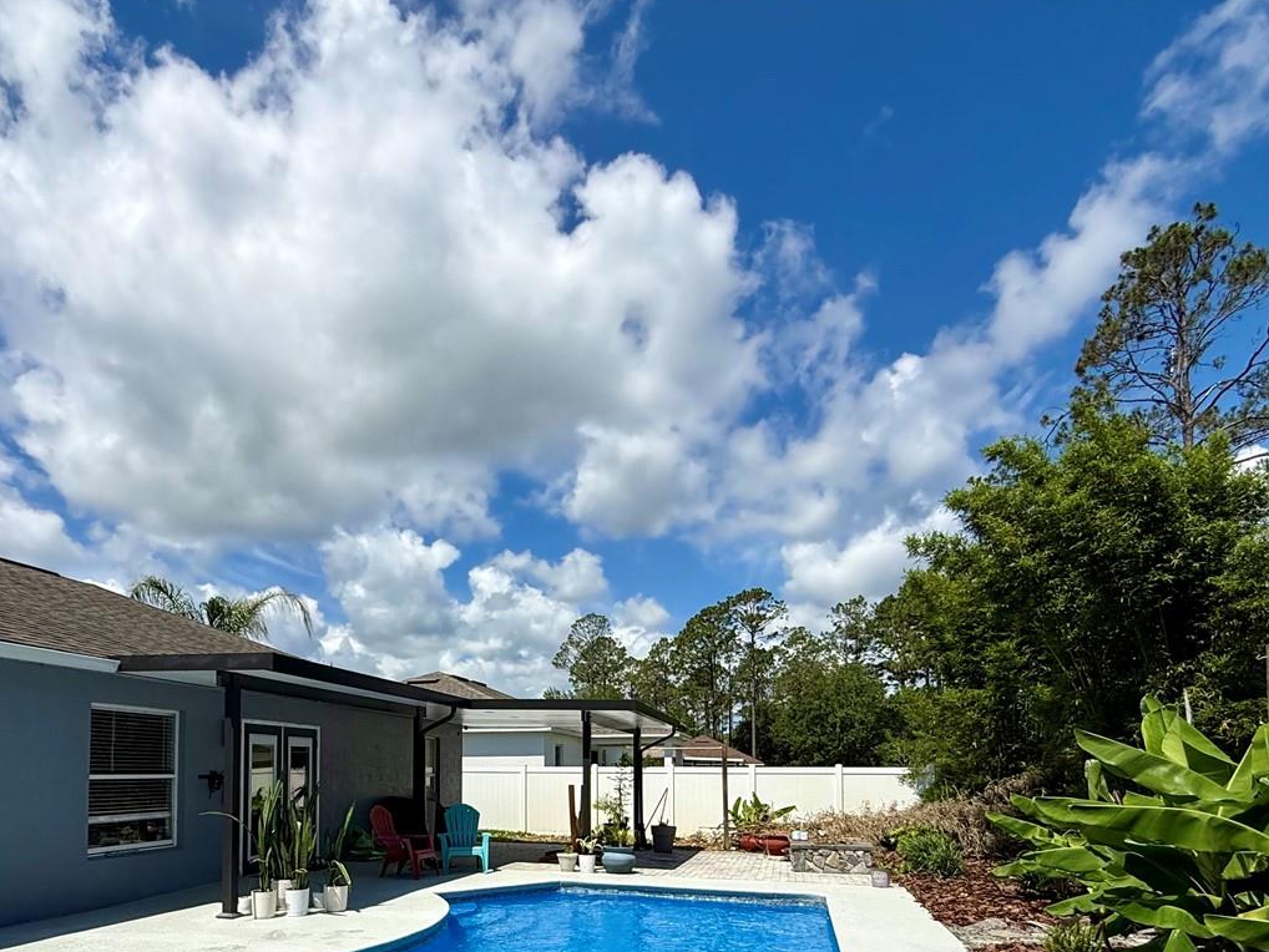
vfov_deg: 57.3
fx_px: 807
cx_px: 497
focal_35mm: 22
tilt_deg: +2.1
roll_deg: -0.2
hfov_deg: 75.4
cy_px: 740
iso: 50
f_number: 2.2
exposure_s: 1/3663
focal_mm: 2.22
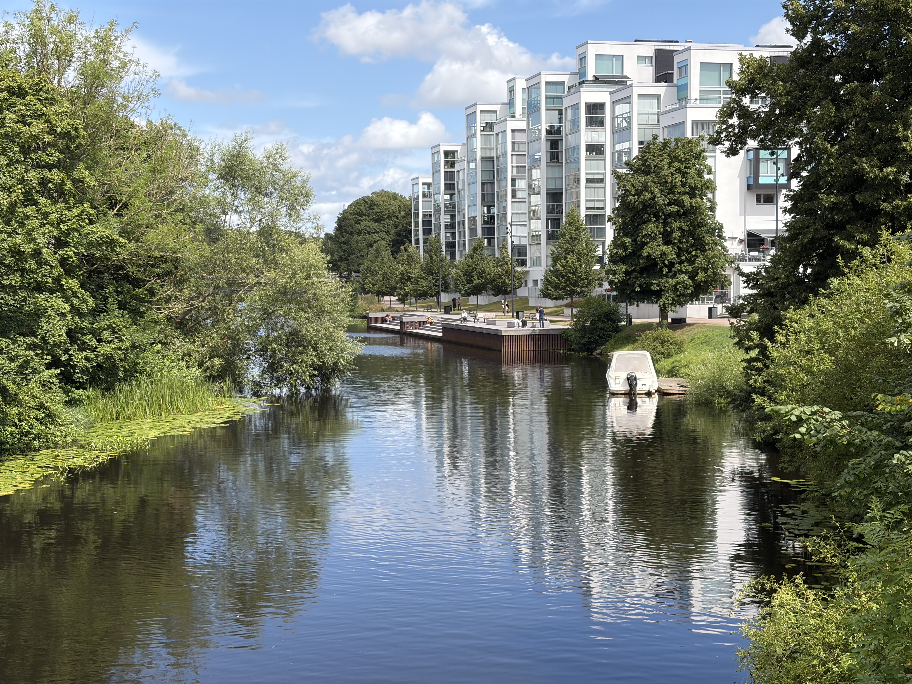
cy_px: 342
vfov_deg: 28.0
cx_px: 456
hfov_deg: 36.8
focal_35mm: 52
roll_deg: +0.9
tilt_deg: -3.4
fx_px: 1370
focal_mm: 5.96
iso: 32
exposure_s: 1/2364
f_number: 1.6
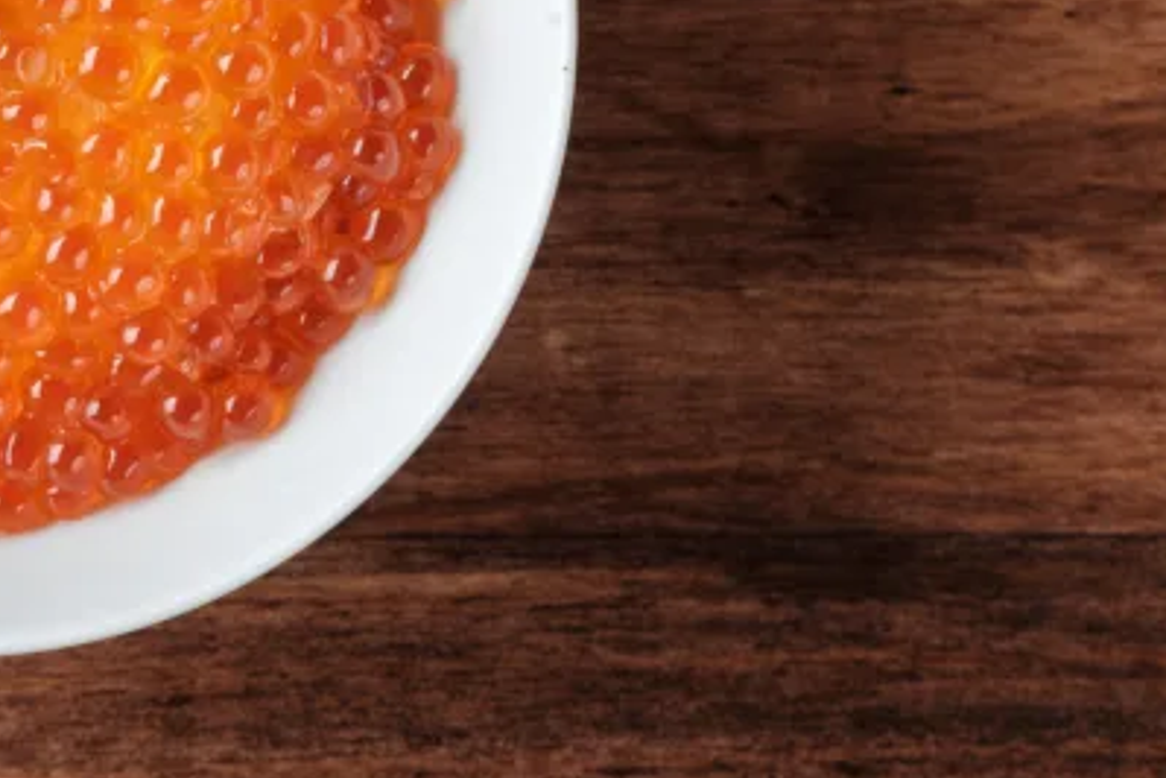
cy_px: 35
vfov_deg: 13.3
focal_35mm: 102
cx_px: 292
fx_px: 3303
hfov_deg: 19.9
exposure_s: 1/200
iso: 250
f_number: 8
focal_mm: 35
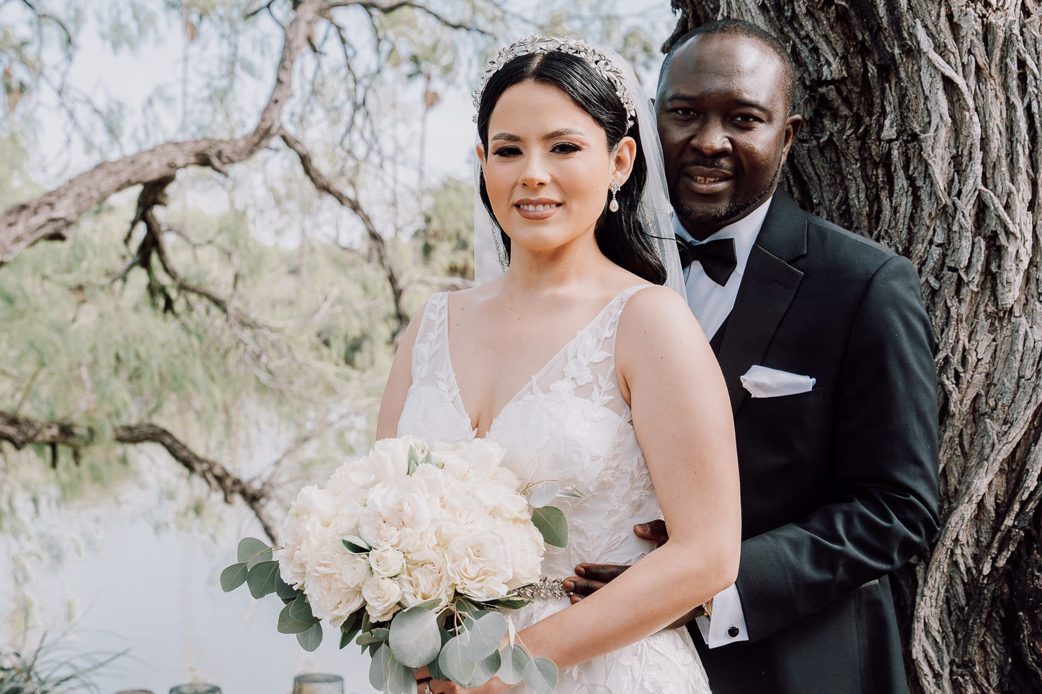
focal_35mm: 56
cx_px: 439
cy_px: 372
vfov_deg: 24.2
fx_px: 1620
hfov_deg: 35.6
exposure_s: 1/500
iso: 250
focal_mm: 46.5
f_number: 5
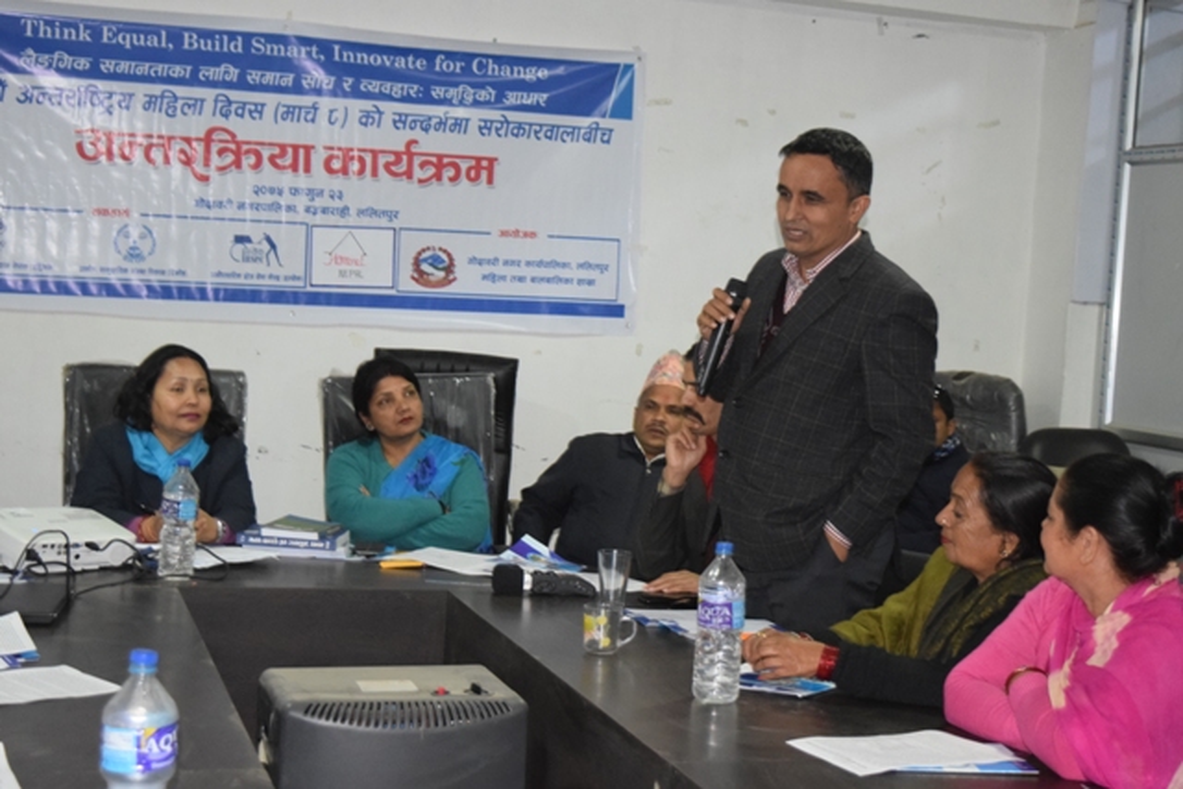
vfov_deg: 23.8
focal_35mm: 57
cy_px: 394
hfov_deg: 35.0
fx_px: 1873
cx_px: 592
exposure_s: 1/60
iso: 3200
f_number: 4.8
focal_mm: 38
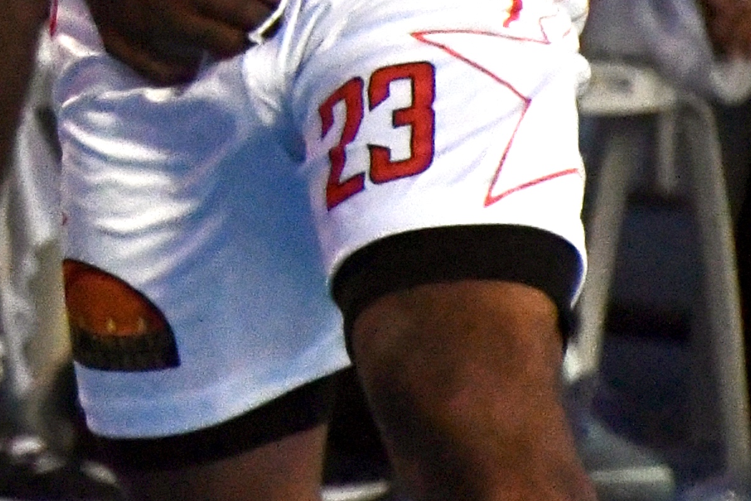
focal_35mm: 1130
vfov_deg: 1.2
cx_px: -469
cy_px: -460
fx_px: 23571
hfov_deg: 1.8
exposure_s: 1/640
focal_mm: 185
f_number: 6
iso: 8000
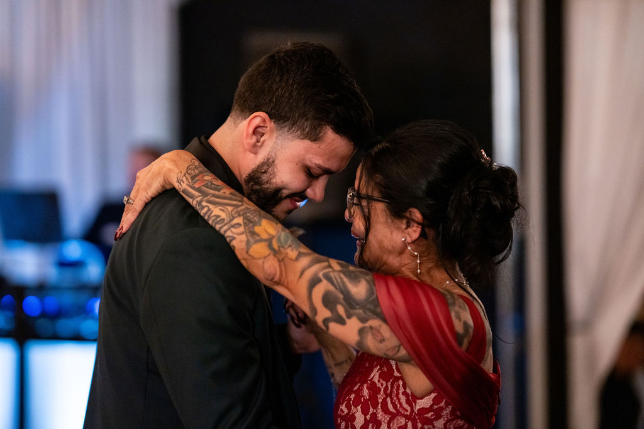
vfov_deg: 16.1
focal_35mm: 85
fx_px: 1521
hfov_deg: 23.9
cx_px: 322
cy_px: 214
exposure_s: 1/200
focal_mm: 85
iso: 2500
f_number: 1.6
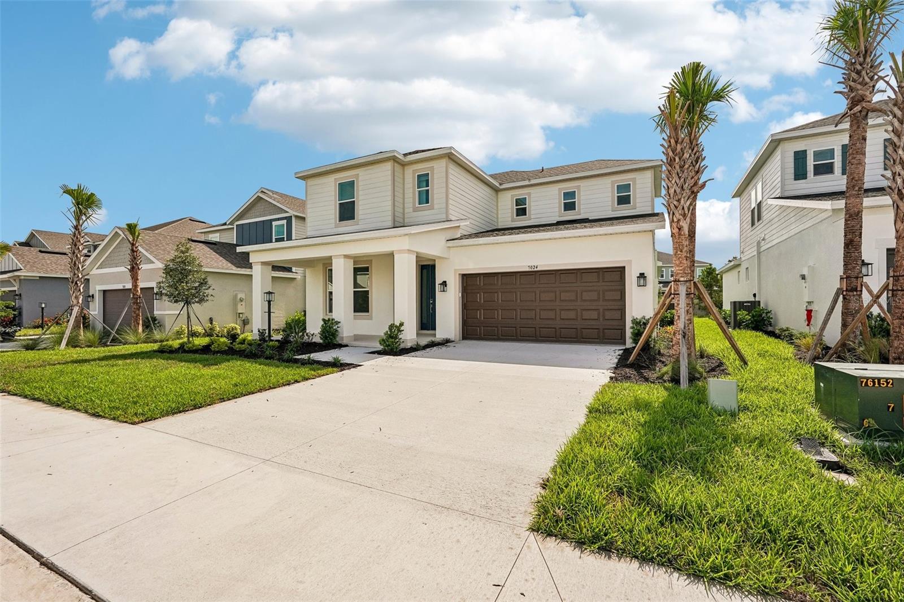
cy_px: 301
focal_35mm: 16
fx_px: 402
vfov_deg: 73.7
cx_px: 452
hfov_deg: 96.7
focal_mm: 16
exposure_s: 1/1250
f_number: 8
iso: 400
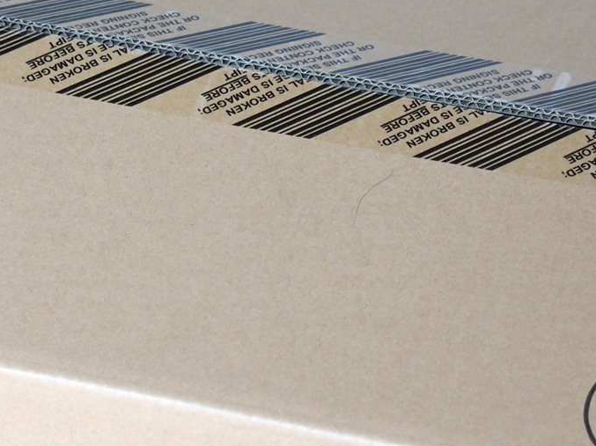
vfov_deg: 6.5
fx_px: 3906
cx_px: 308
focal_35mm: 227
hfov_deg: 8.7
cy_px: 372
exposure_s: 1/80
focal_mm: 40
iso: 400
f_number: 2.8
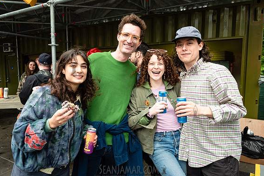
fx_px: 213
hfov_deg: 63.6
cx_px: 126
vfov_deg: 45.0
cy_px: 93
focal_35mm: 29
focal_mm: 26
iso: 500
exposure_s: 1/200
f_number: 4.5
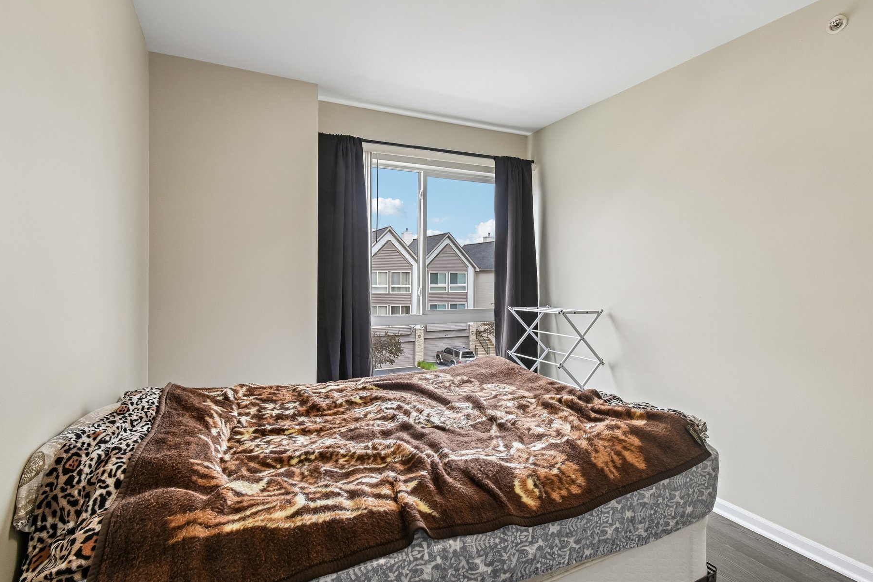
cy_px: 295
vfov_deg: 70.4
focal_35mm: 17
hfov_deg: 93.3
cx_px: 435
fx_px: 412
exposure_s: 1/20
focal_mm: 10
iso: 100
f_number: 8
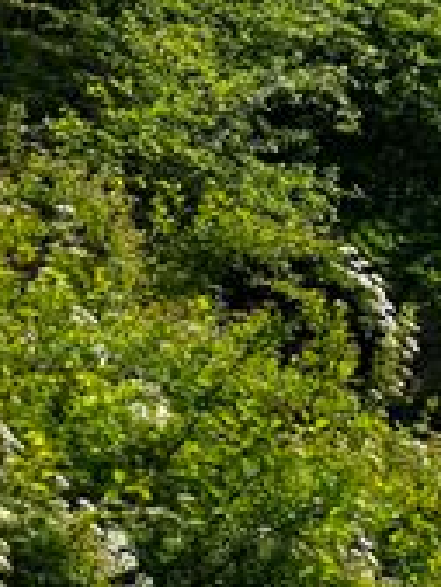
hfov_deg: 10.7
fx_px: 2087
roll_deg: +0.4
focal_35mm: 123
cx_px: 969
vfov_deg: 15.7
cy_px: 10
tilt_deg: +17.0
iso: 50
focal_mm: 5.1
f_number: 1.6
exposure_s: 1/4016
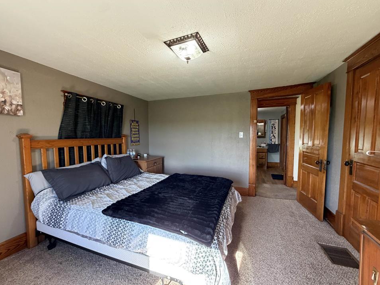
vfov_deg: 81.7
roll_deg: +0.3
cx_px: 185
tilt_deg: -3.9
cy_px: 146
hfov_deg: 98.1
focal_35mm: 15
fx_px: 165
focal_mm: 2.22
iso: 500
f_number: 2.2
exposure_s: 1/60
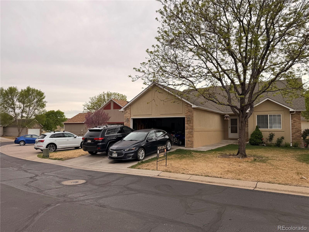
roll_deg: -0.8
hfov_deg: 71.6
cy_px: 116
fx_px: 214
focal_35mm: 24
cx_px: 154
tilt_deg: +4.7
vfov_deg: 56.8
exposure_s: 1/2525
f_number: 1.78
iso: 80
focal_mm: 6.76
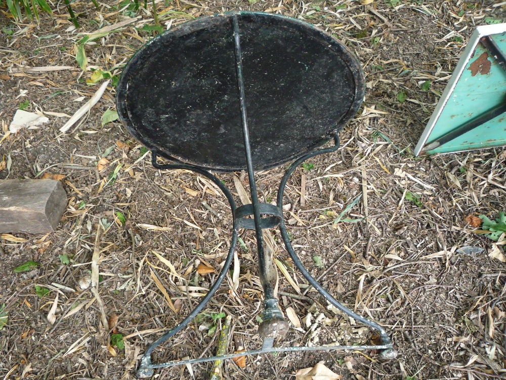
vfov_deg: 46.8
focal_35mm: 30
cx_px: 253
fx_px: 439
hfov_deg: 60.0
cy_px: 190
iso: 160
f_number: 3.3
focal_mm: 5.2
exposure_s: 1/30
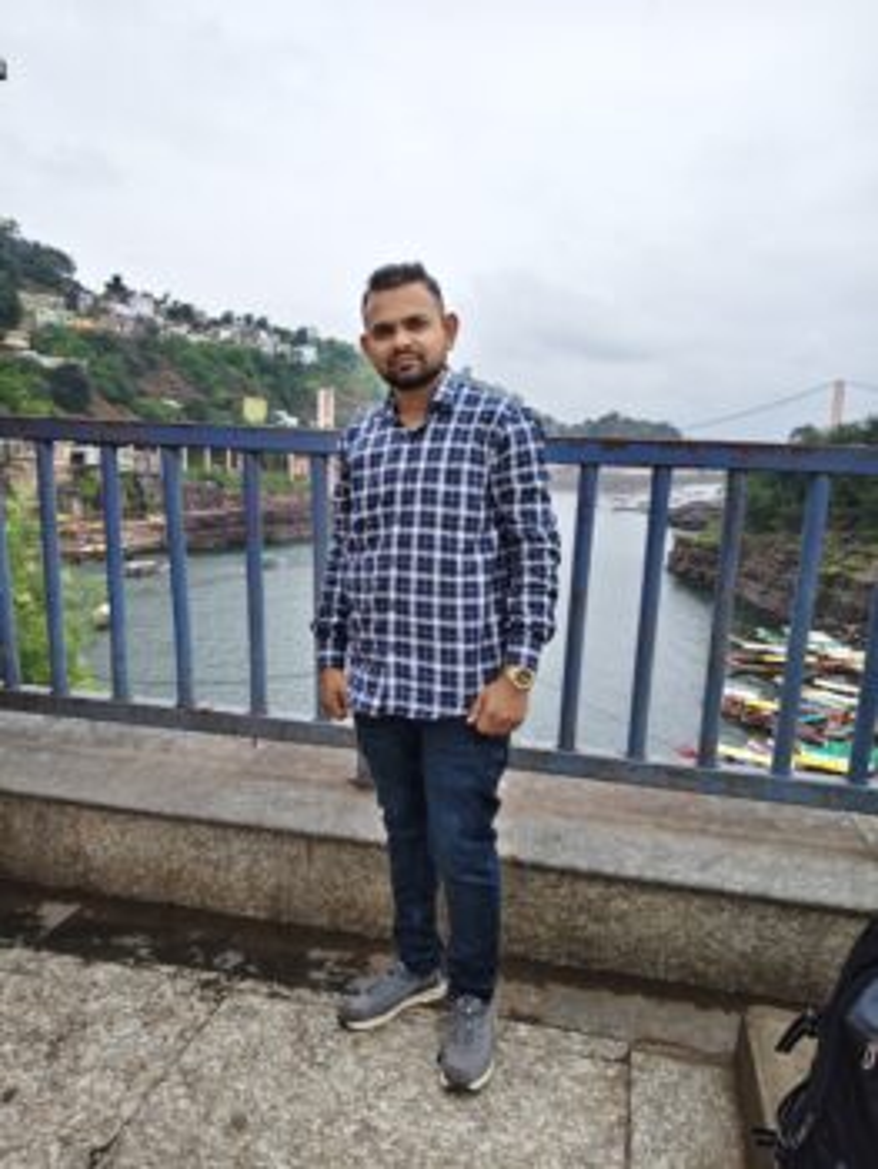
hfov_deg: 58.9
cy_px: 584
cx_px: 439
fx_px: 777
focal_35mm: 23
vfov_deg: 73.9
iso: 50
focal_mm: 5.56
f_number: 1.88
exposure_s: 1/1066
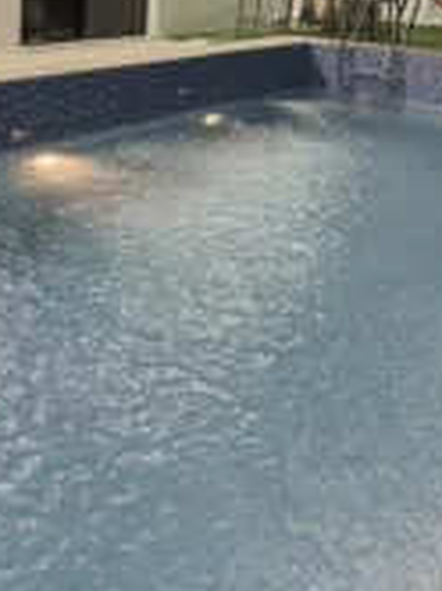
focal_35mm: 58
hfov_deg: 25.0
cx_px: 143
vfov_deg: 31.7
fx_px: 990
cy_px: 57
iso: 320
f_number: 1.78
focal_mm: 6.76
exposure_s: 1/59
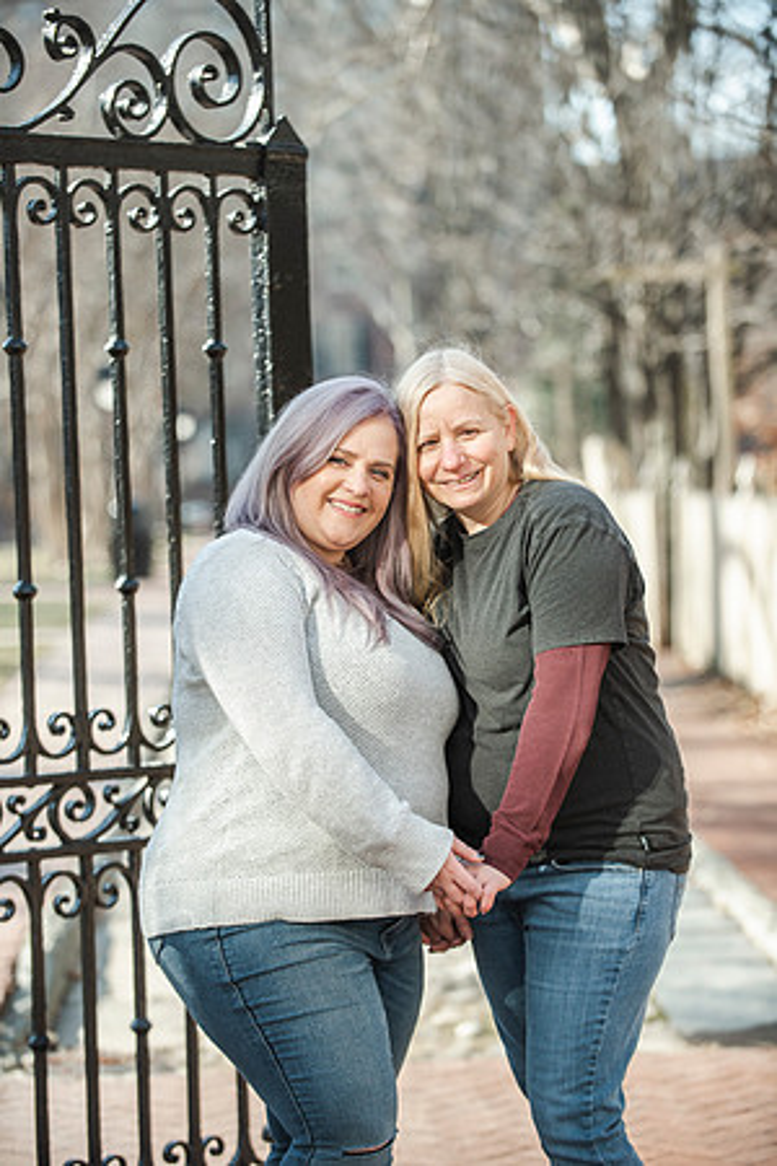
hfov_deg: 13.0
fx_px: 3399
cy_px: 583
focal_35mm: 105
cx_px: 388
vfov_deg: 19.5
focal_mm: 105
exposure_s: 1/2000
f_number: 3.2
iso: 640
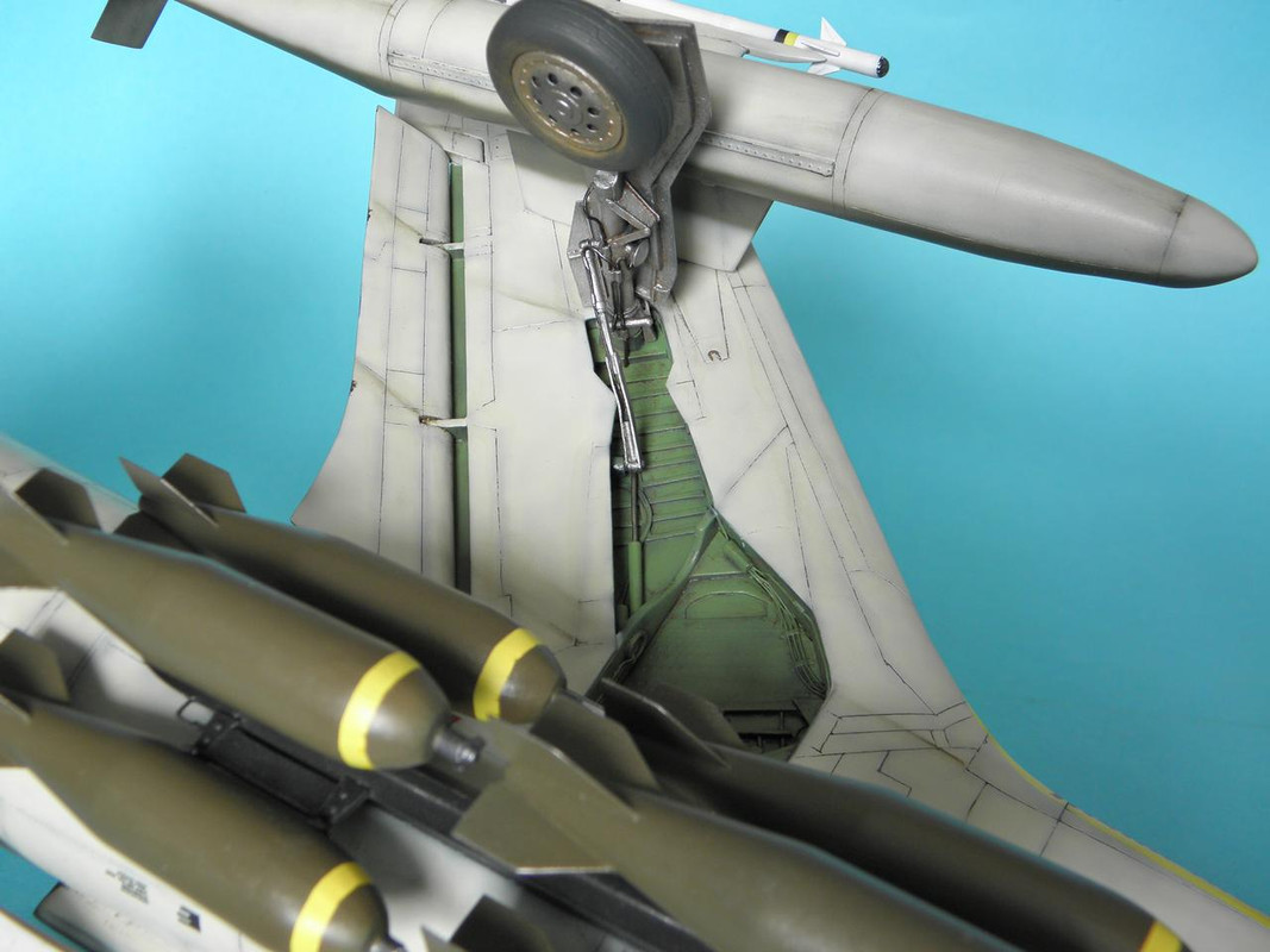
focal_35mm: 38
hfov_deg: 49.0
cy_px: 476
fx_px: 1394
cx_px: 635
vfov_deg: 37.7
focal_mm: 6.8
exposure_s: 1/8
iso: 100
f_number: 3.7
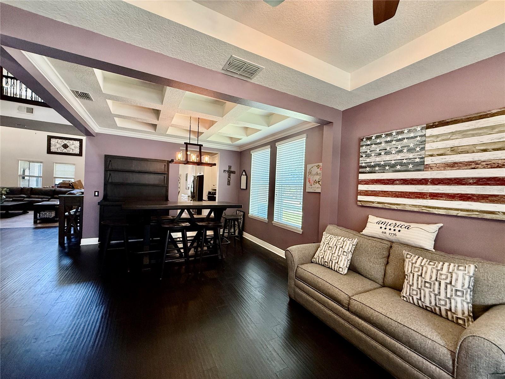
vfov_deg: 85.7
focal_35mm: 14
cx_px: 252
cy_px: 190
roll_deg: -2.6
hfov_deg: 102.1
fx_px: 204
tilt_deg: -0.2
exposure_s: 1/120
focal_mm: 2.22
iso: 320
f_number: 2.2
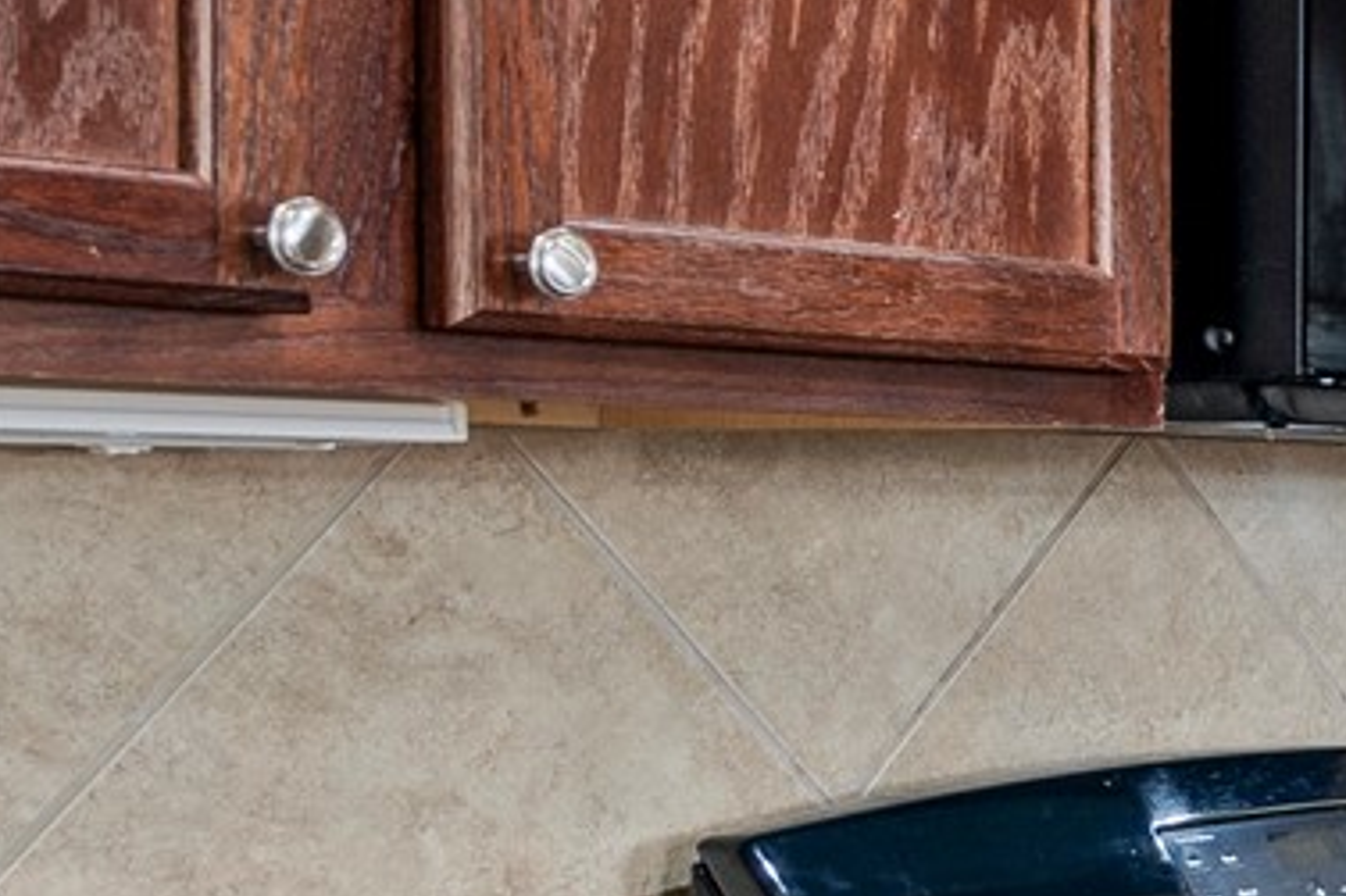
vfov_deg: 13.9
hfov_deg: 12.0
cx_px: 3863
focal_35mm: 98
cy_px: 607
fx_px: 3662
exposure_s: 1/2
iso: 125
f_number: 6.3
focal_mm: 17
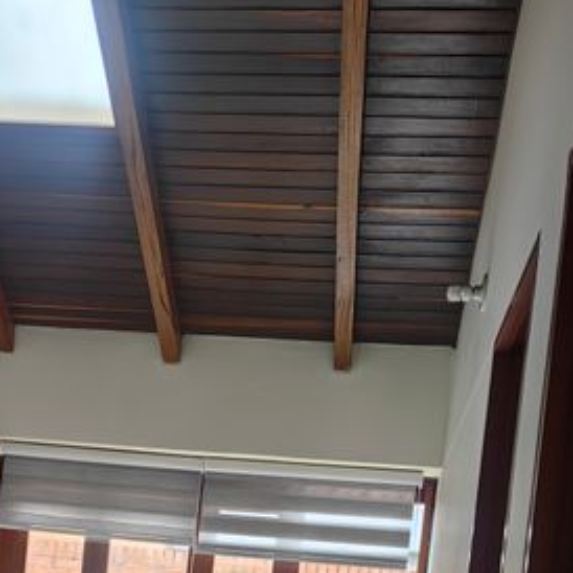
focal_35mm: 58
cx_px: 169
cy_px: 674
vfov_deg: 26.5
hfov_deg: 29.2
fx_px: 1086
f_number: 1.4
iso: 50
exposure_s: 1/280
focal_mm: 6.35
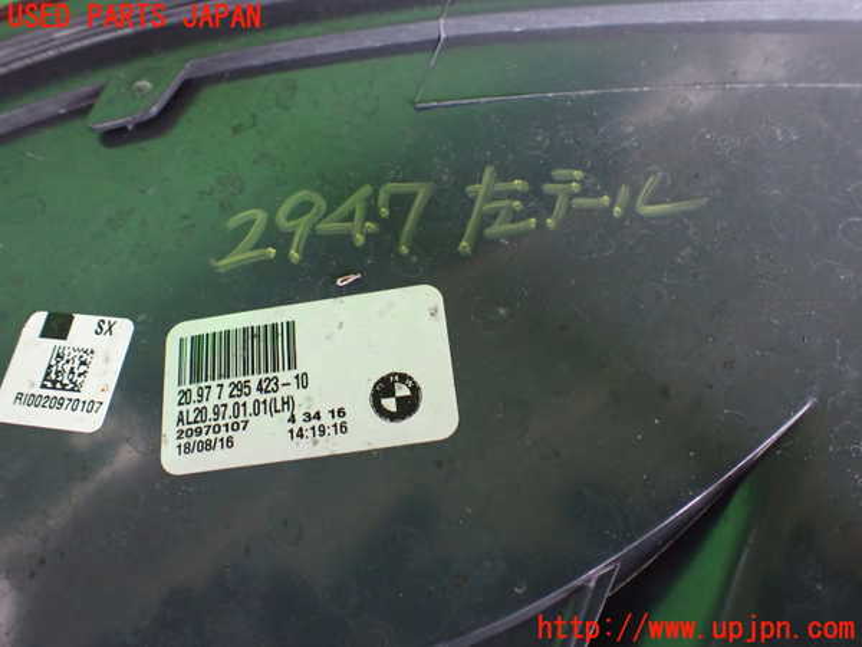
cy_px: 324
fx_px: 747
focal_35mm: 30
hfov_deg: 60.0
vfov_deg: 46.8
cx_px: 431
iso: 800
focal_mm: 5.4
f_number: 2.3
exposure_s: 1/60
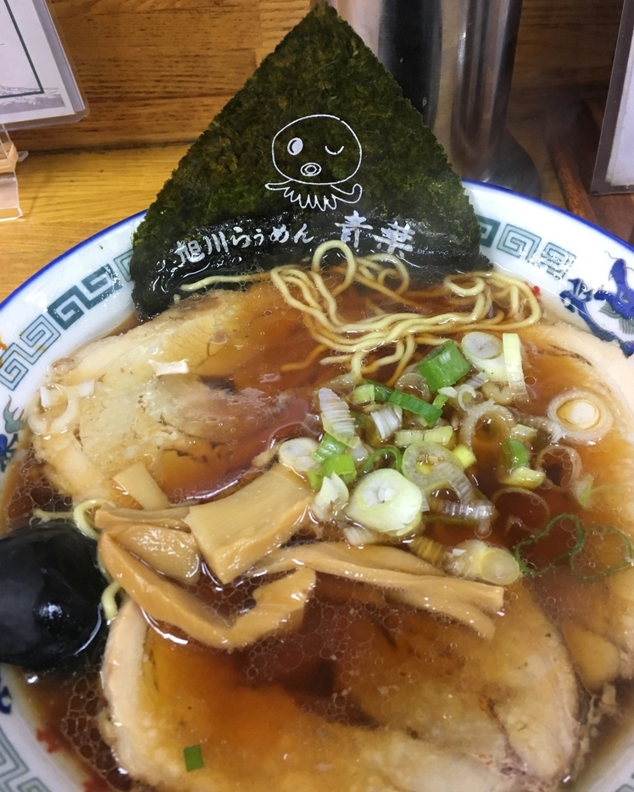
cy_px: 408
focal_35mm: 31
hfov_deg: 47.1
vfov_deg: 57.2
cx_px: 320
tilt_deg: -52.9
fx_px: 727
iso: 125
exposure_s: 1/30
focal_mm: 4.15
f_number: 2.2
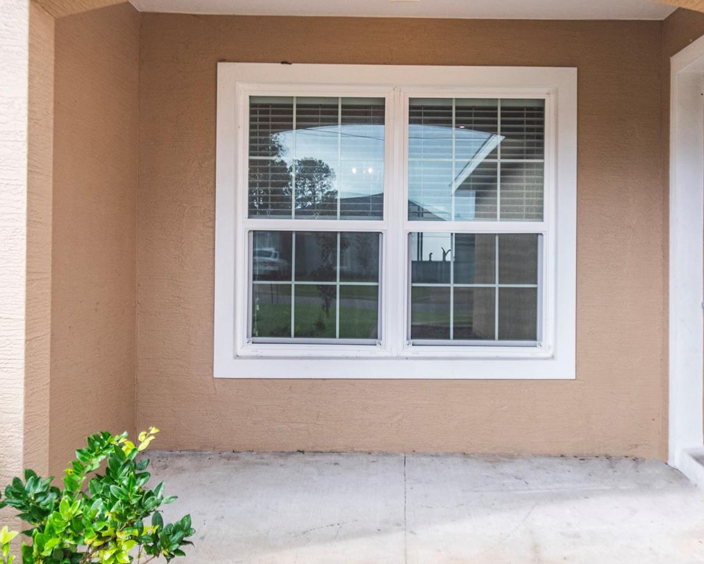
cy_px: 247
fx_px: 833
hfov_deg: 45.7
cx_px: 395
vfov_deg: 37.3
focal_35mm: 40
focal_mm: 20
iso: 500
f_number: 5.6
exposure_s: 1/200
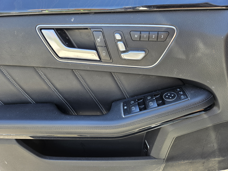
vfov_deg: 58.9
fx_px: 151
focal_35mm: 23
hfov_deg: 73.9
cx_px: 114
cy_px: 86
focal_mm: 5.4
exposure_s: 1/359
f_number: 1.8
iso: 100
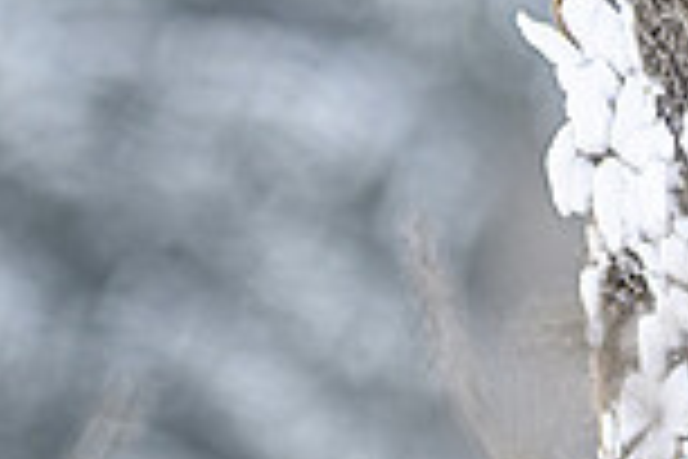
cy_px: -68
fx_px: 44869
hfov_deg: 0.9
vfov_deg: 0.6
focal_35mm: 2348
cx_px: 1731
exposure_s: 1/200
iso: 280
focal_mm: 400
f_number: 4.5
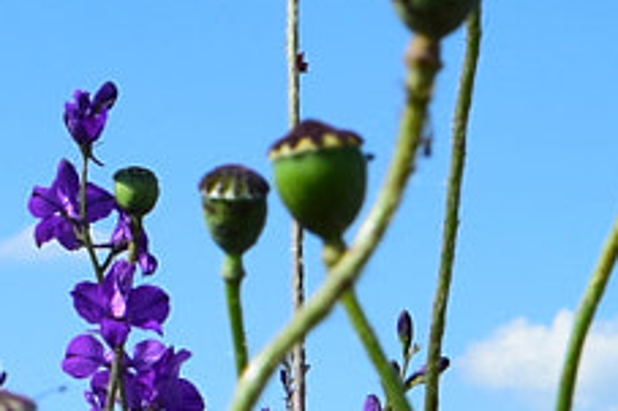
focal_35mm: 190
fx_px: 3259
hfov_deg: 10.1
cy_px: 1127
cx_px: 1195
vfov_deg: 6.7
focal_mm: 18
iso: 400
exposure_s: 1/500
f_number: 11
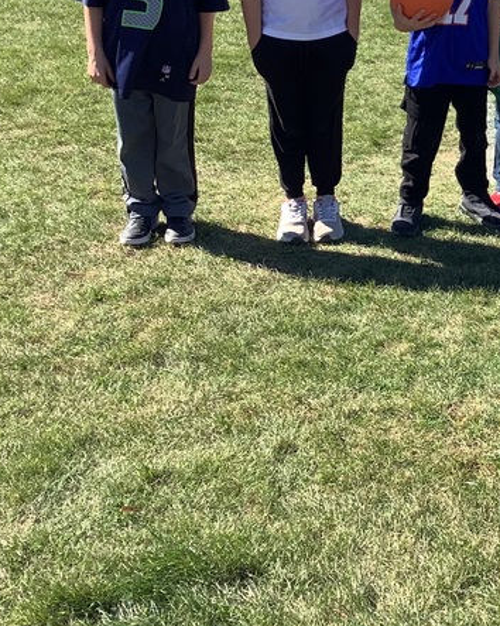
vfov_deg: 26.5
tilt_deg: -17.4
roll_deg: -3.9
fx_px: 1296
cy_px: 105
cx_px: 623
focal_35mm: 70
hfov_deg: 20.3
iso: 25
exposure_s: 1/590
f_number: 2.4
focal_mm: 3.3
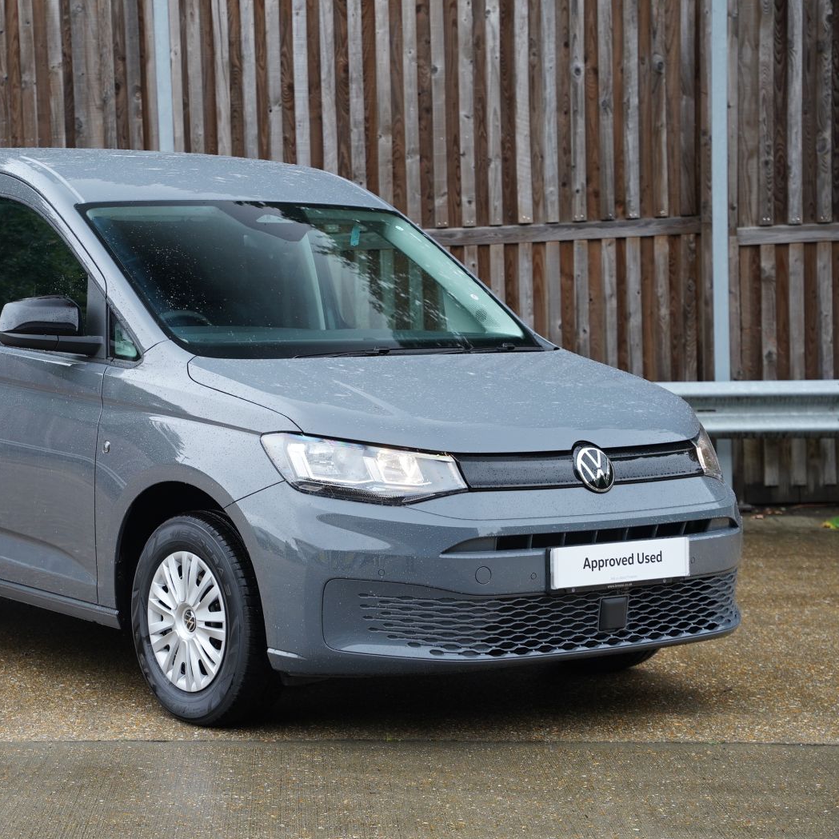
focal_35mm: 79
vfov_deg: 21.8
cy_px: 421
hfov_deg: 21.7
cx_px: 251
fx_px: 2173
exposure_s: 1/160
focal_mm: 61.2
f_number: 4
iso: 800
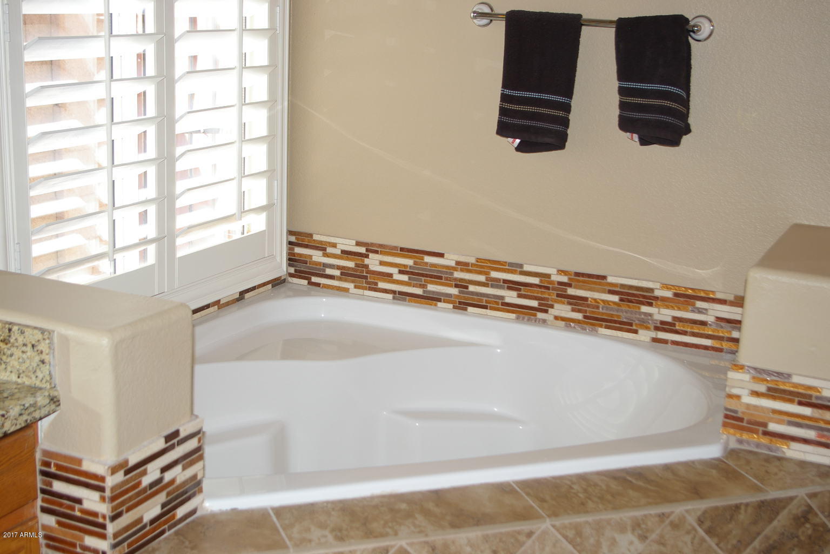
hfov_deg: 37.9
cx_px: 415
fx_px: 1210
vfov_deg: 25.8
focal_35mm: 52
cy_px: 277
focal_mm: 35
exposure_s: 1/90
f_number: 4.5
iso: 200
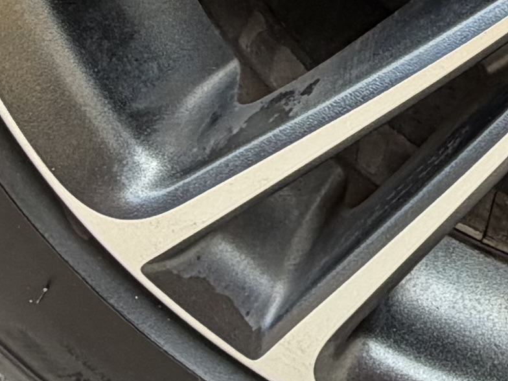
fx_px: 1497
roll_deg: +2.9
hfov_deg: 17.5
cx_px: 741
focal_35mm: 102
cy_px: -229
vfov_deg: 13.5
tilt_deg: -21.3
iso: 40
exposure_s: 1/152
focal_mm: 2.22
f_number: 2.2
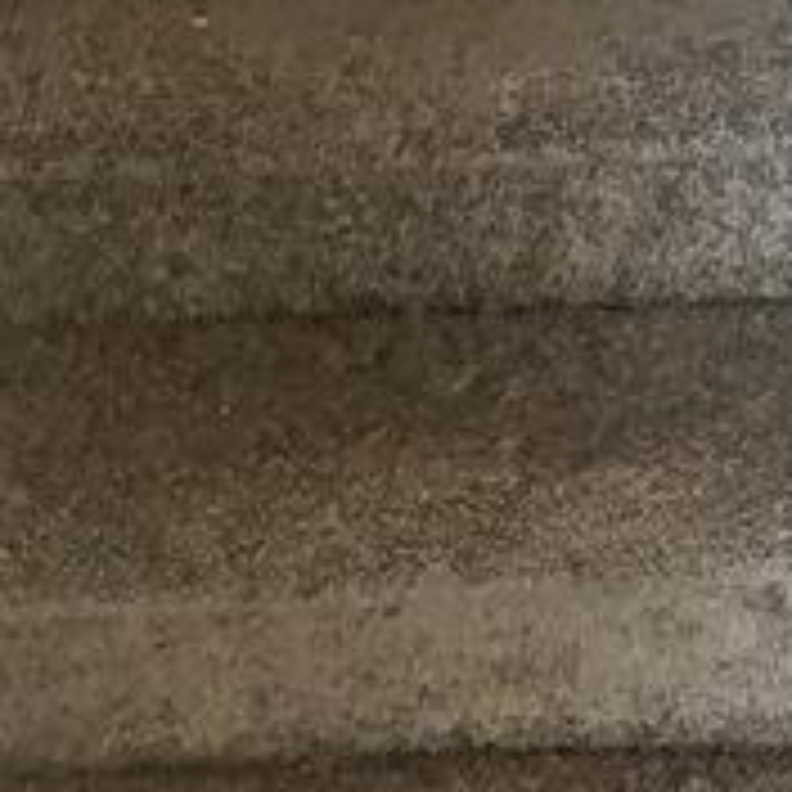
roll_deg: +0.8
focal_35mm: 100
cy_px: -756
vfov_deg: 14.6
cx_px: 855
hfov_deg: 16.9
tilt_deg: -12.8
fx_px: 2589
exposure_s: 1/60
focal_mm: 5.96
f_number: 1.6
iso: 250
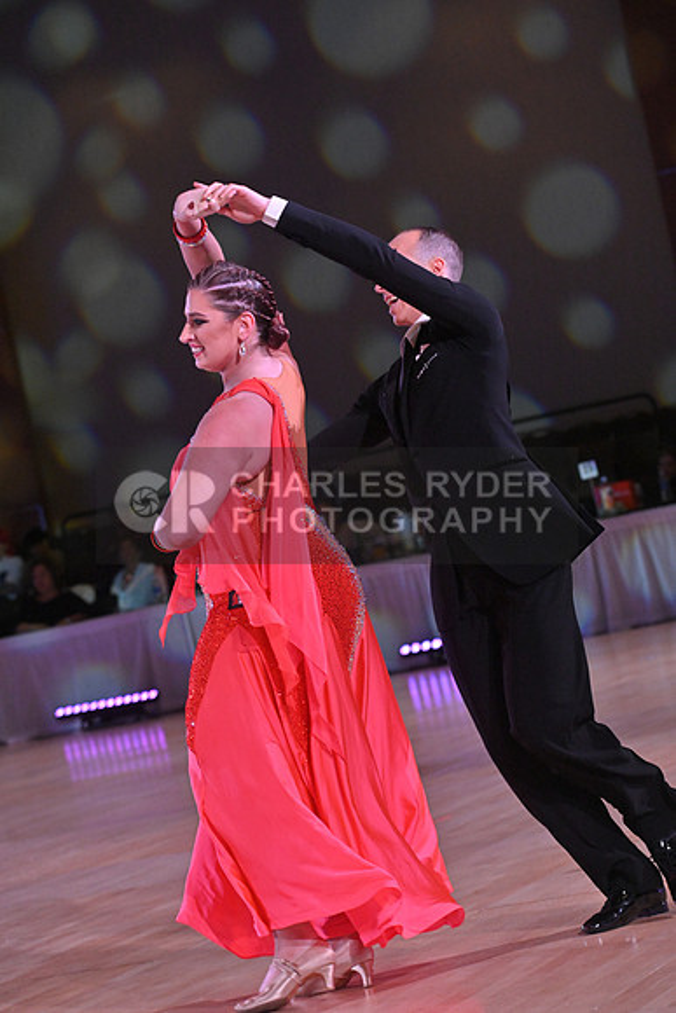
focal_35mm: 122
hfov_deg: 11.2
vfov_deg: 16.8
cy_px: 506
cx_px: 338
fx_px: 3434
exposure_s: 1/400
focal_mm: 122
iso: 3200
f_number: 6.3
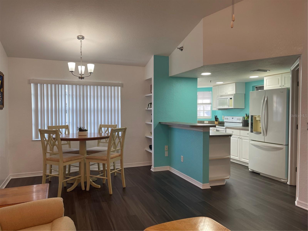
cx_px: 154
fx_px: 222
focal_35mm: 25
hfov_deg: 69.4
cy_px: 116
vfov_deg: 54.9
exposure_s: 1/120
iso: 80
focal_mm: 5.1
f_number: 1.6
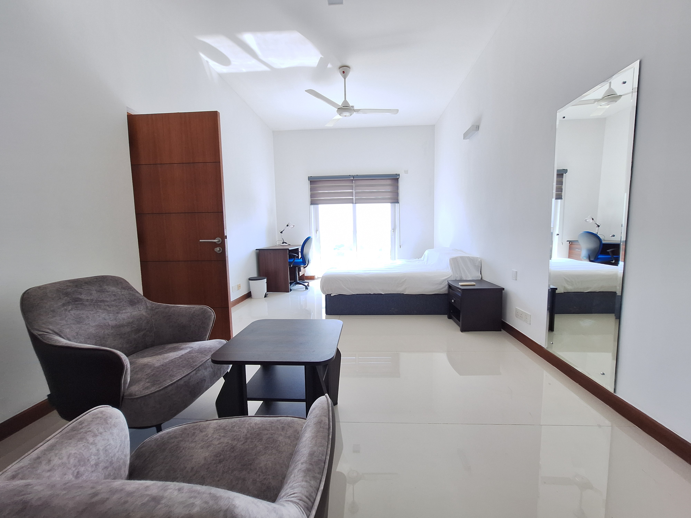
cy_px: 259
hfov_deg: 106.2
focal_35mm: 13
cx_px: 346
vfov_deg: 89.9
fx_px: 260
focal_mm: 1.74
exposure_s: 1/120
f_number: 2.2
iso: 64
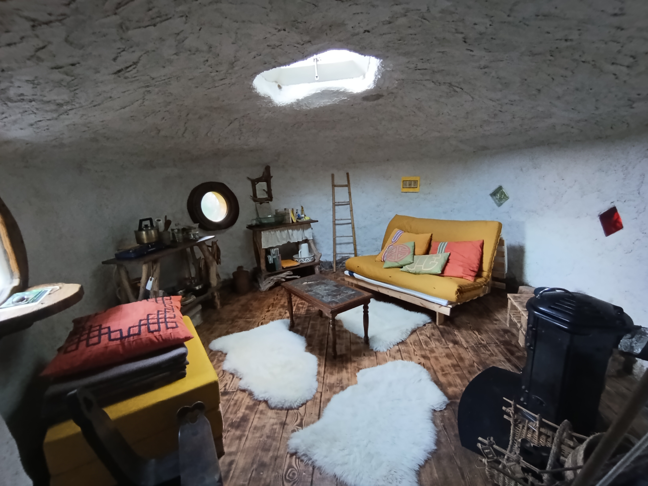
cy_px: 243
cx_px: 324
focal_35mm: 16
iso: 800
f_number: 2.2
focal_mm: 1.65
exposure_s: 1/25
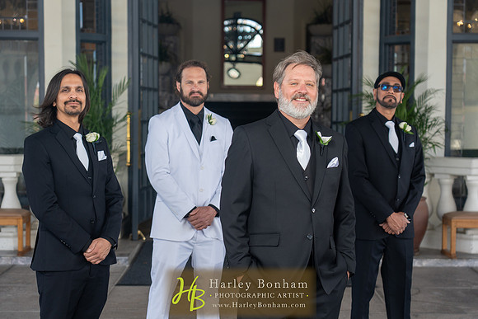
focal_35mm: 67
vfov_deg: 20.3
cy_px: 160
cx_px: 239
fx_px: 890
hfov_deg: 30.1
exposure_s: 1/200
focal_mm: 67
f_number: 4
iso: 200
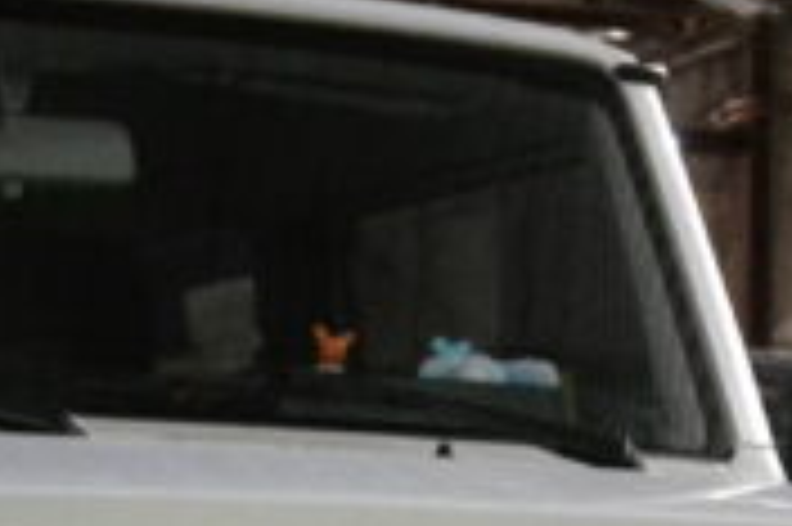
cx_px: 634
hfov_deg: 10.7
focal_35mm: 192
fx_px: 4220
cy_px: 1081
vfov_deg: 6.9
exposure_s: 1/40
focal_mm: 22
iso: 3200
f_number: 3.8
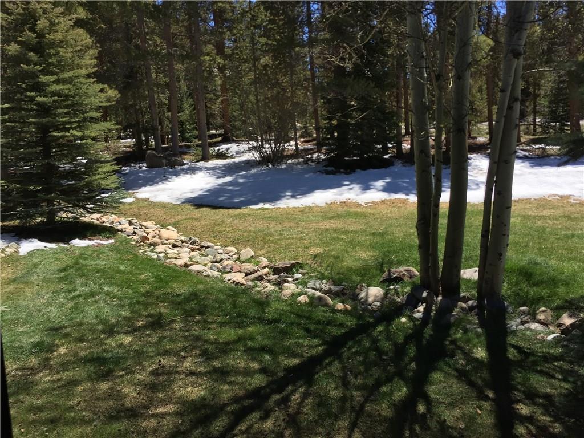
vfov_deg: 48.2
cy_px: 219
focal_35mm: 29
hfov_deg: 61.7
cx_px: 292
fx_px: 489
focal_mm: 4.15
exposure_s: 1/1522
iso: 32
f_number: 2.2
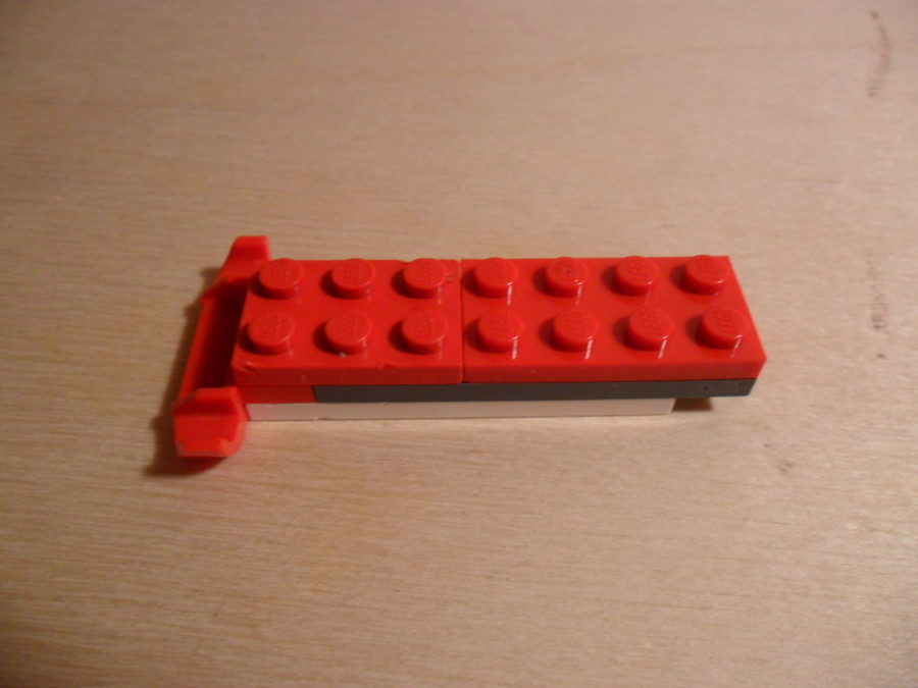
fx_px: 716
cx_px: 459
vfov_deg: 51.4
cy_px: 344
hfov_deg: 65.3
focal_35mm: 27
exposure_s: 1/15
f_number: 3.5
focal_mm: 4.9
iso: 200
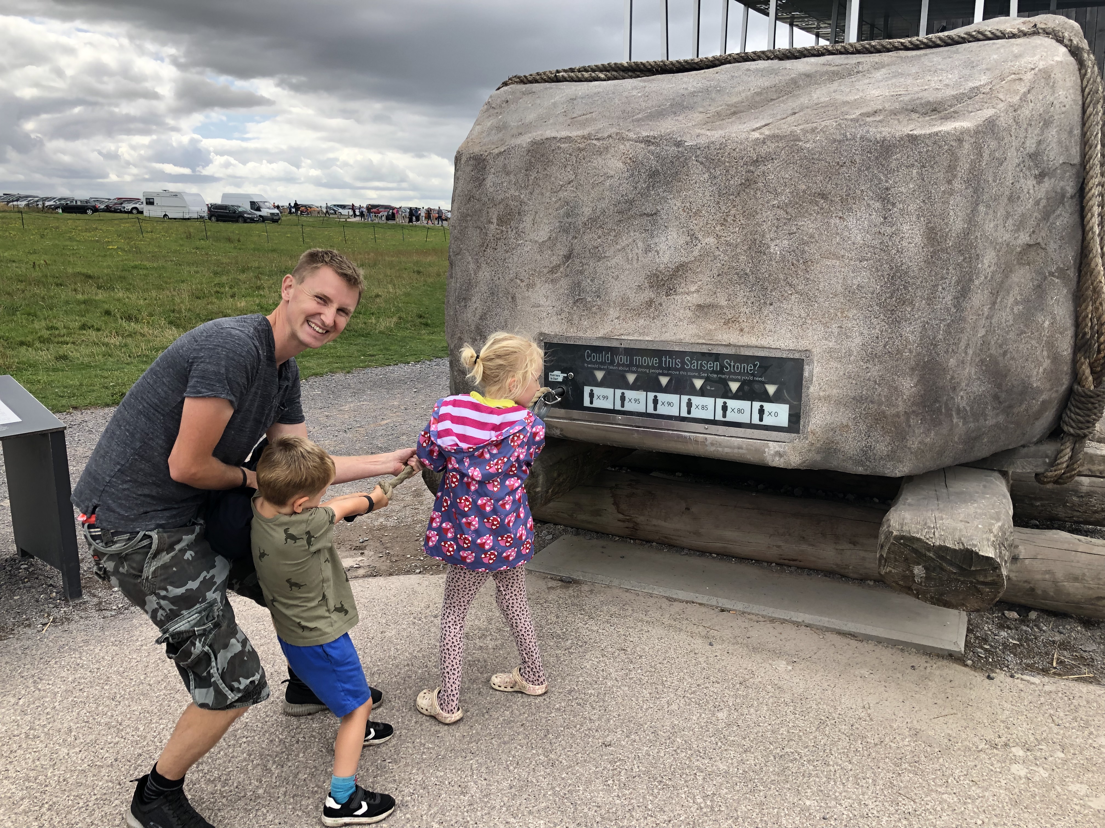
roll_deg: +0.1
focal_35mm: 28
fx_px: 894
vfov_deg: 49.7
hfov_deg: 63.4
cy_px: 414
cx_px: 552
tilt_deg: -12.0
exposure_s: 1/695
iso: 20
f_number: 1.8
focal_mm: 3.99
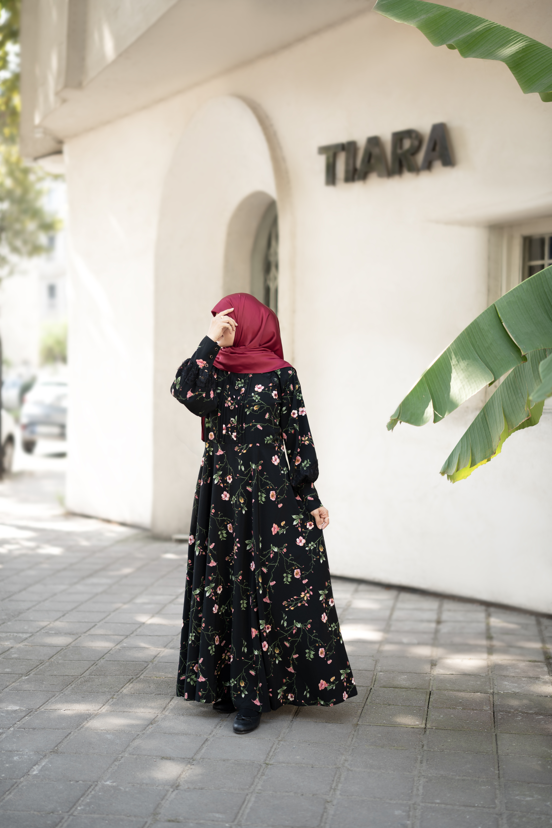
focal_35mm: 50
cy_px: 414
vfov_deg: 39.6
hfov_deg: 27.0
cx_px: 276
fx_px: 1150
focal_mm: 50
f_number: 1.4
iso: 100
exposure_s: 1/500
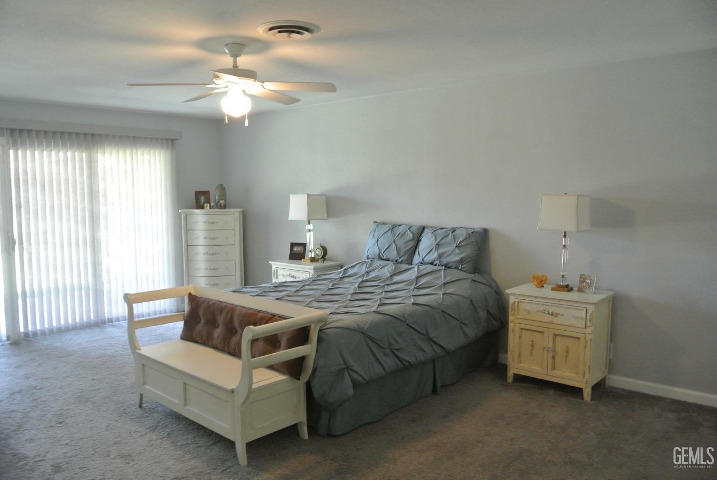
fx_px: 538
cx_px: 358
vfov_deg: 48.0
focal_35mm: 27
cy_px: 240
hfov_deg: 67.3
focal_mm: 10
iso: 1100
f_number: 3.5
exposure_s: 1/60
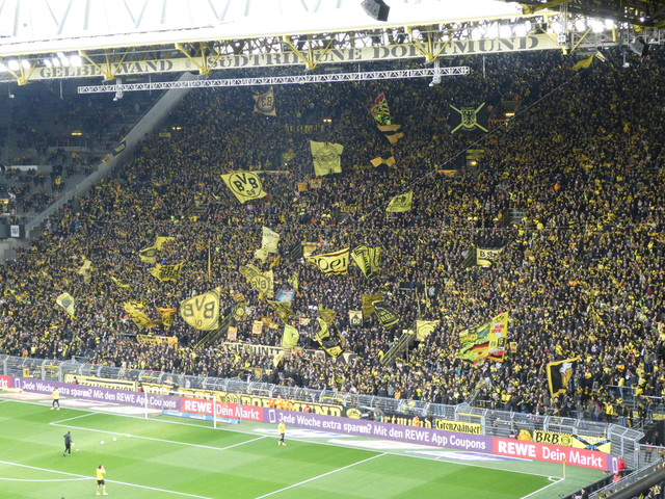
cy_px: 250
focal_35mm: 65
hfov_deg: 29.8
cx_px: 332
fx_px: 1249
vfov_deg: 22.6
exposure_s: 1/80
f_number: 4.4
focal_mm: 11.7
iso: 320
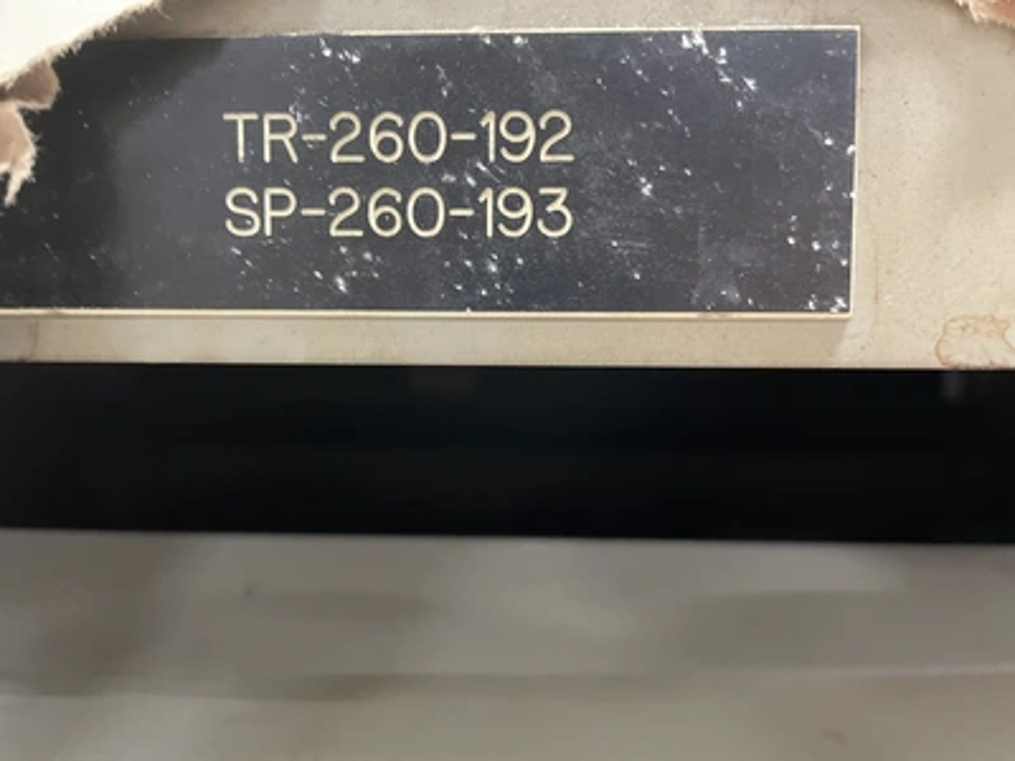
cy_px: 380
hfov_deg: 67.3
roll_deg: +0.9
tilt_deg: -4.4
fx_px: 762
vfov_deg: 53.1
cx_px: 508
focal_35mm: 26
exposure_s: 1/30
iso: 500
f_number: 1.6
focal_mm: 4.2
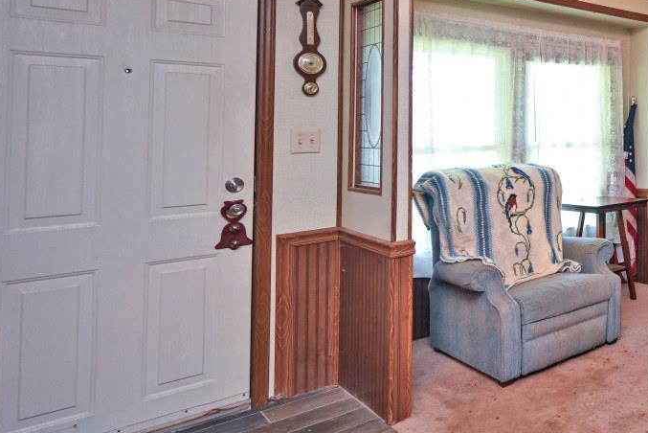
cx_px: 713
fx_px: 558
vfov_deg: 41.3
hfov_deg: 45.3
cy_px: 115
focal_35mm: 31
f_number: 4
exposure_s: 1/60
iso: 720
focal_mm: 14
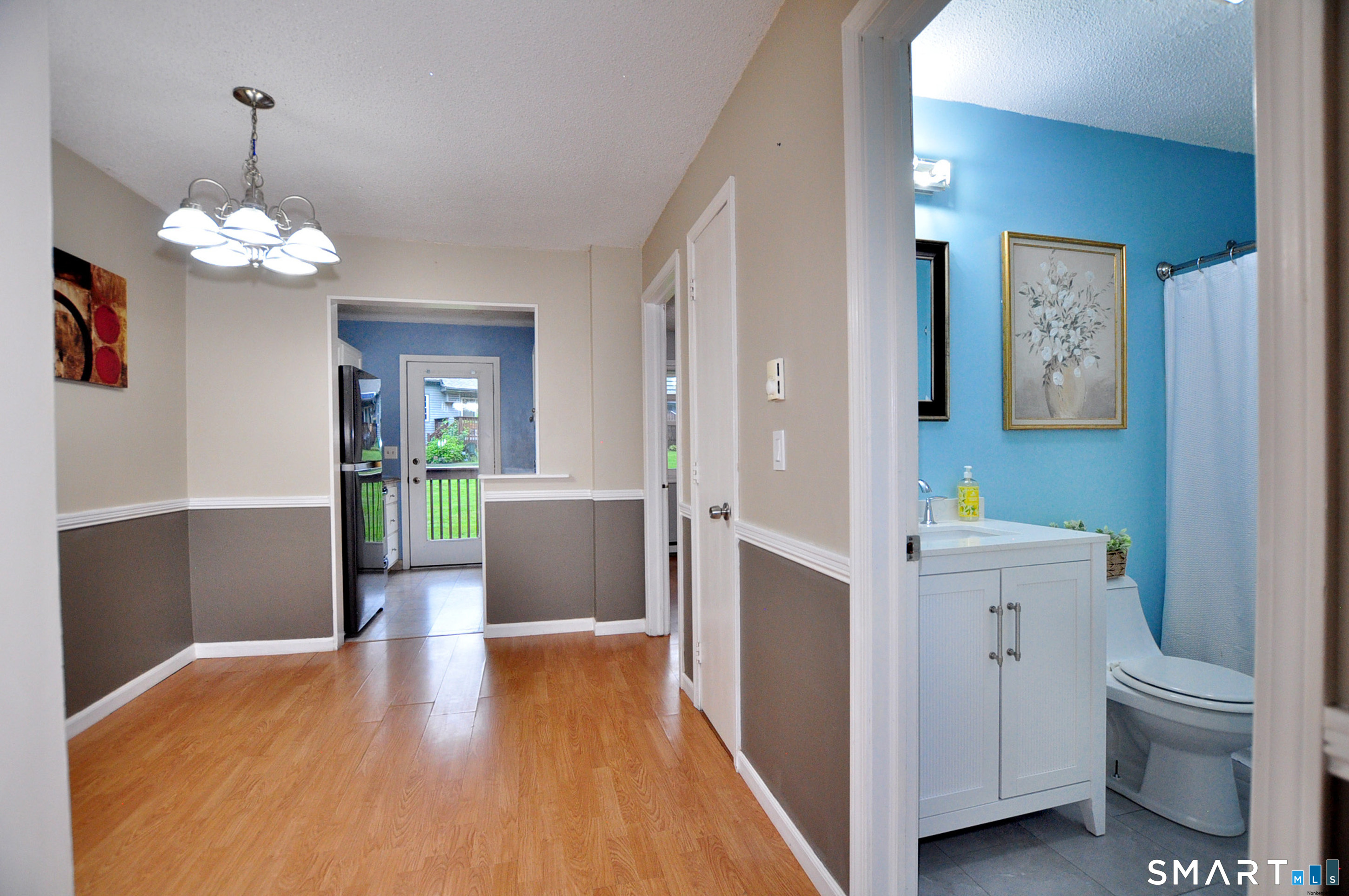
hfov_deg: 100.5
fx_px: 561
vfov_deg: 77.2
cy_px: 448
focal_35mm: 15
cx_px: 674
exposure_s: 1/160
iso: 1000
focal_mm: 10
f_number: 4.5
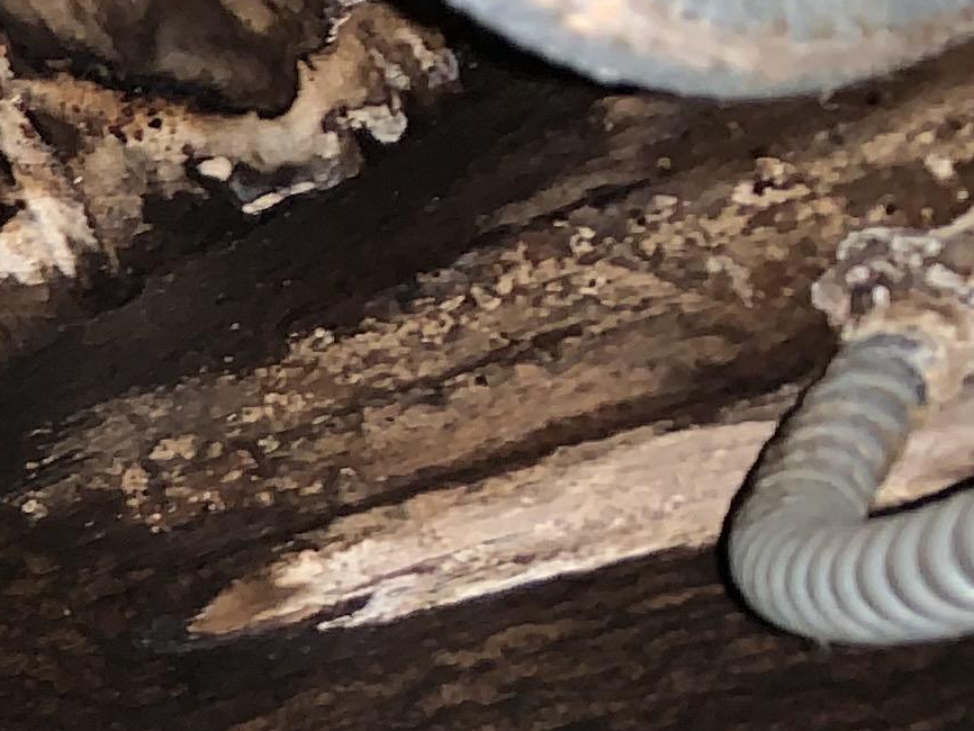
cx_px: -1219
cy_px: 773
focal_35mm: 121
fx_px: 3406
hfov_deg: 13.1
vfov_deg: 12.1
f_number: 1.8
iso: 50
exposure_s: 1/17
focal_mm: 4.25
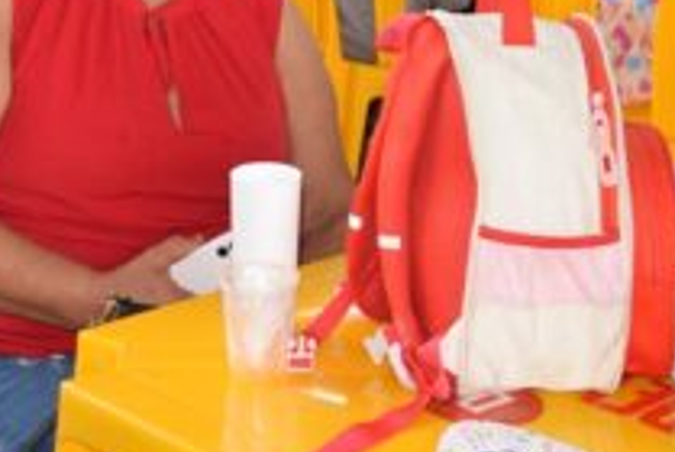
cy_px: 82
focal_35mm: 112
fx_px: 2099
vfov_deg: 12.2
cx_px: 539
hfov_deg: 18.1
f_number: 5.6
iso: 180
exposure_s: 1/125
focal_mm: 21
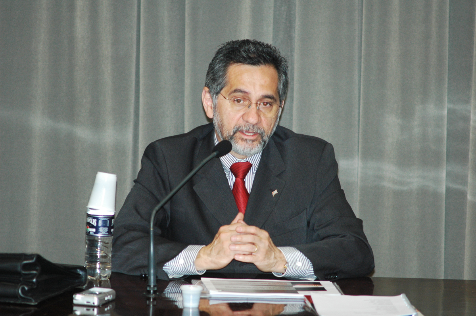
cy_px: 158
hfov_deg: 4.6
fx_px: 5943
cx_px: 238
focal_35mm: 450
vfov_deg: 3.0
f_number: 4
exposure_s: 1/125
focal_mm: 300
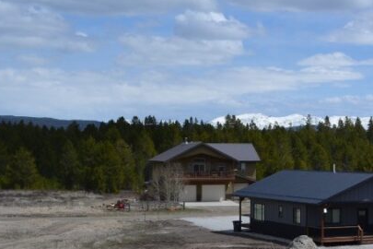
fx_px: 943
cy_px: 120
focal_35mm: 91
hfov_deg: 21.5
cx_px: 389
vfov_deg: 15.0
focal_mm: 24
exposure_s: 1/320
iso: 100
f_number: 9
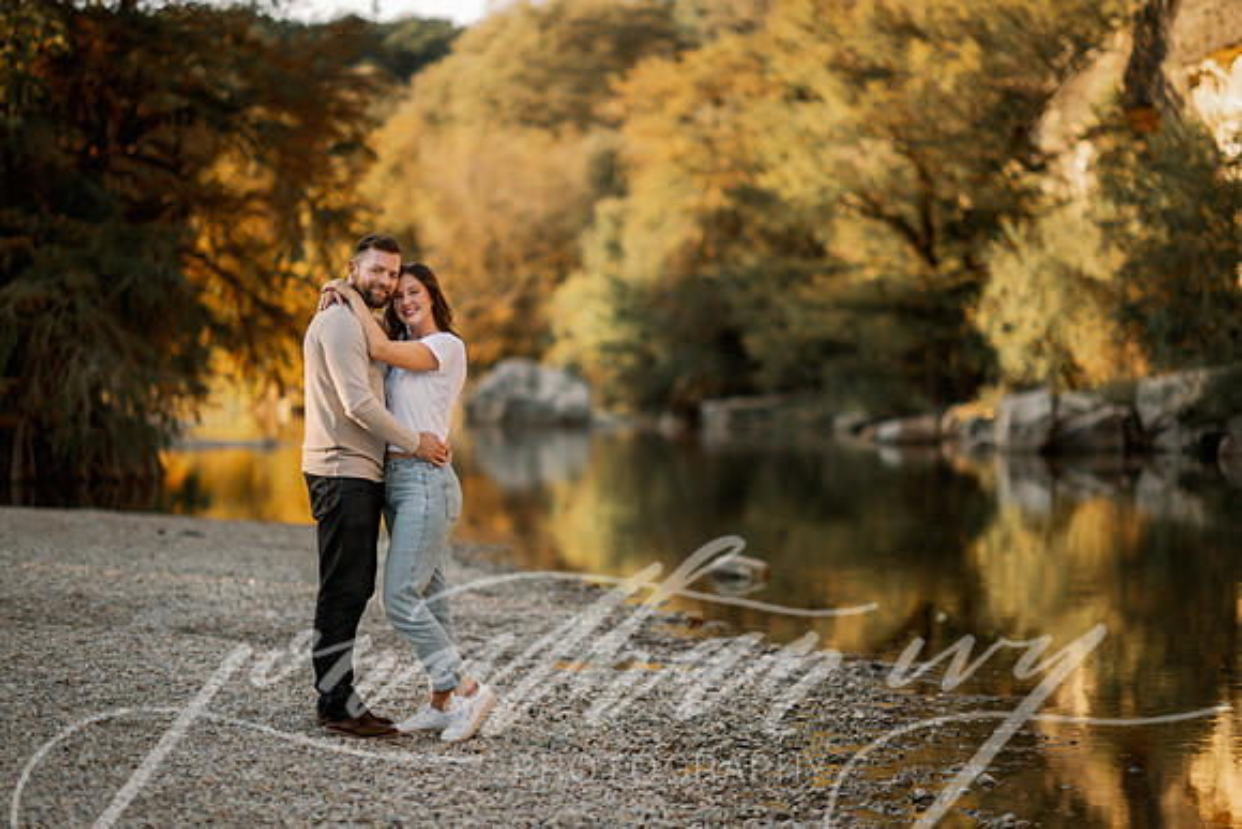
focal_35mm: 85
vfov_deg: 16.1
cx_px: 621
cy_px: 414
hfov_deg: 23.9
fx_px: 2933
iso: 64
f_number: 1.4
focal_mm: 85
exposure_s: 1/500
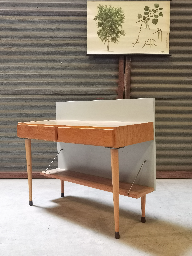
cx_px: 96
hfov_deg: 39.7
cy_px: 128
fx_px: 266
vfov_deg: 51.4
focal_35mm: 36
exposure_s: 1/33.3
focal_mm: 6.71
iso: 250
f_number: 1.9
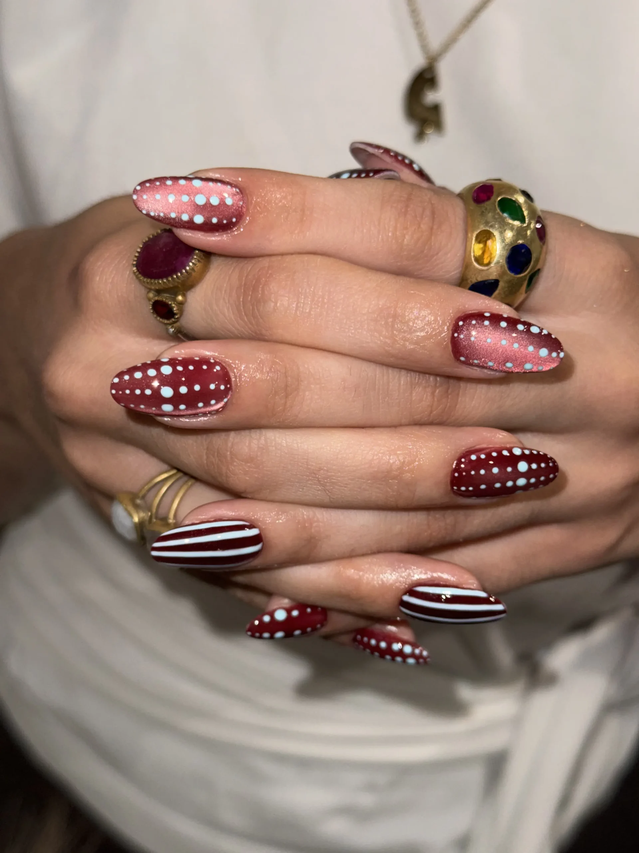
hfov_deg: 30.3
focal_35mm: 48
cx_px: 320
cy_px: 426
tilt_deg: -28.7
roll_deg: -9.3
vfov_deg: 39.7
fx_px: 1181
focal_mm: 6.76
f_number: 1.78
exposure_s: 1/51
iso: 50
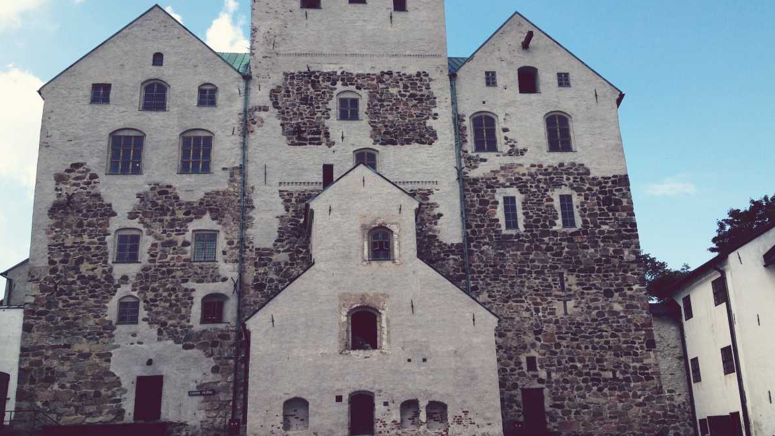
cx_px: 390
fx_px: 802
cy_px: 171
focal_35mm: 39
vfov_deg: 30.3
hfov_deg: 51.6
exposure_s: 1/905
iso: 50
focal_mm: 4.28
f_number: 2.4
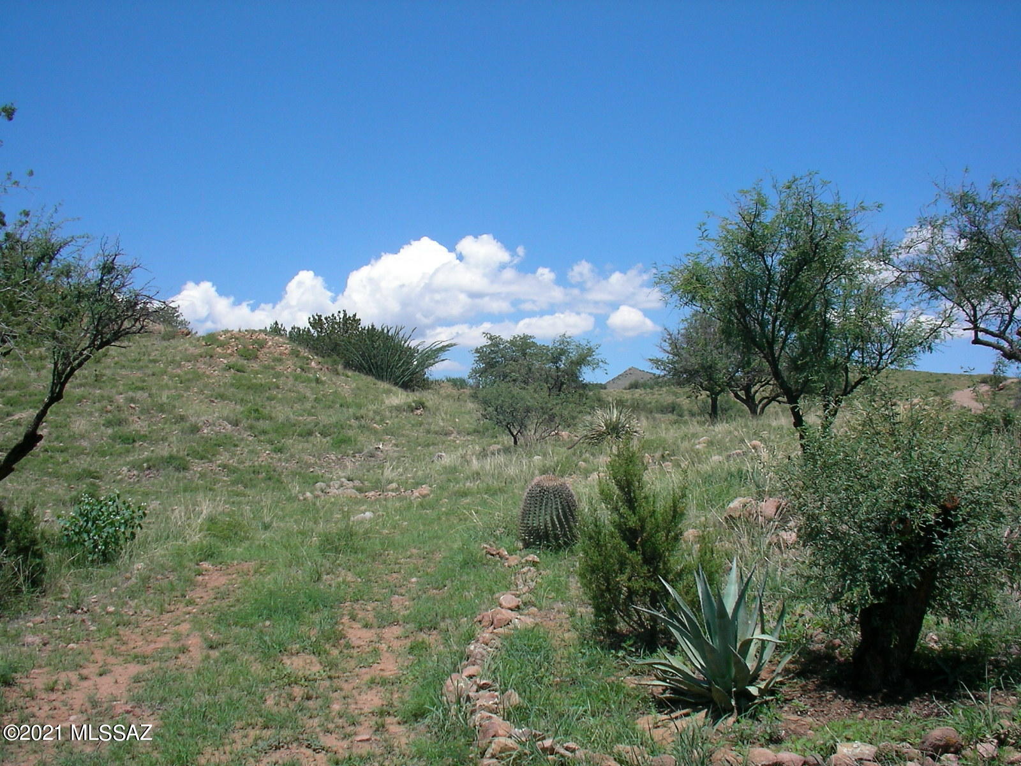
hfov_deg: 49.0
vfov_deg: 37.7
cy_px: 383
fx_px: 1121
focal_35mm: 38
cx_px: 510
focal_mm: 6
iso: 50
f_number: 7
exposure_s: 1/212
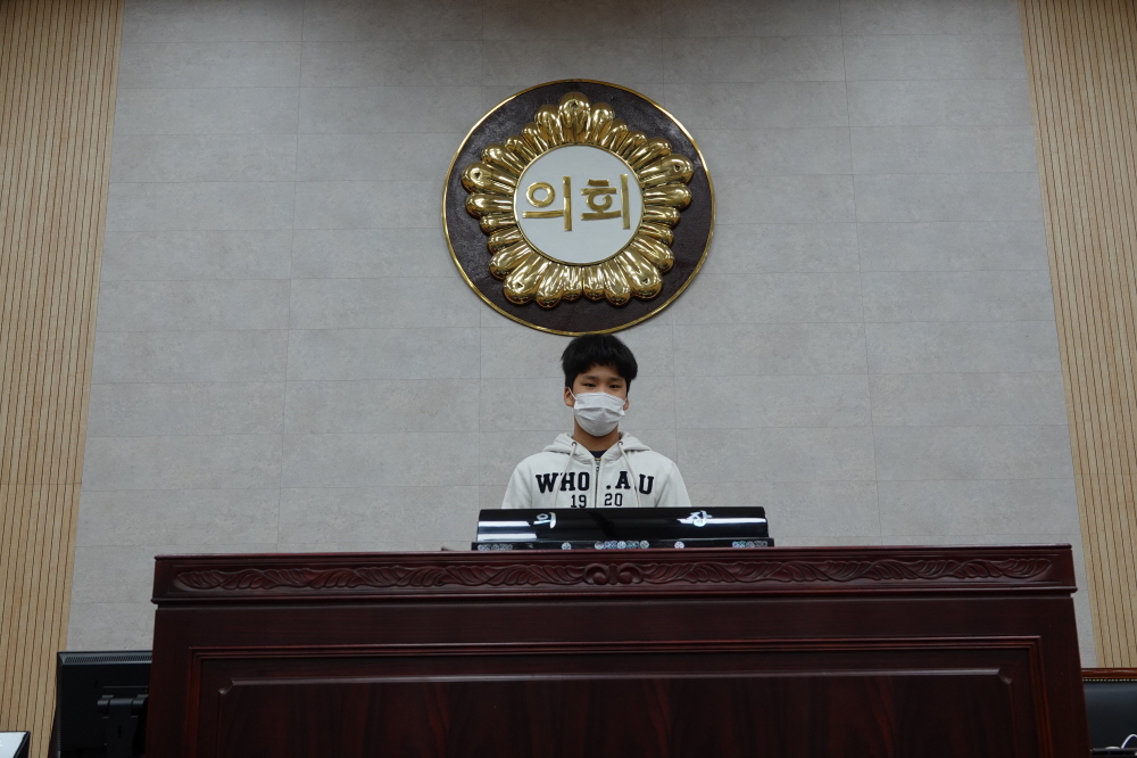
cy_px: 379
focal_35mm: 37
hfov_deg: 51.9
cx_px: 568
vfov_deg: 35.9
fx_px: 1168
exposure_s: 1/40
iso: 125
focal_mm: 13.7
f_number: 3.2
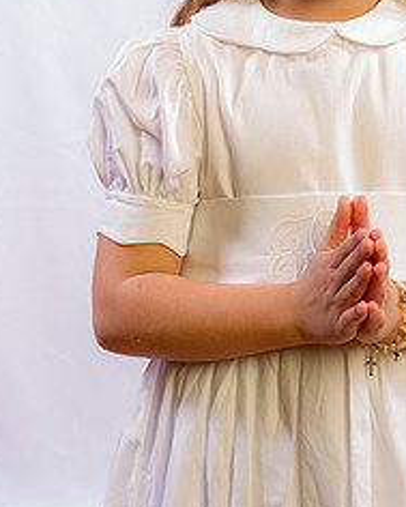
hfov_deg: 13.0
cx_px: 306
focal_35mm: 118
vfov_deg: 16.1
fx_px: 1771
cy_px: 41
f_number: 8
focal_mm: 66
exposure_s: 1/200
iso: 100
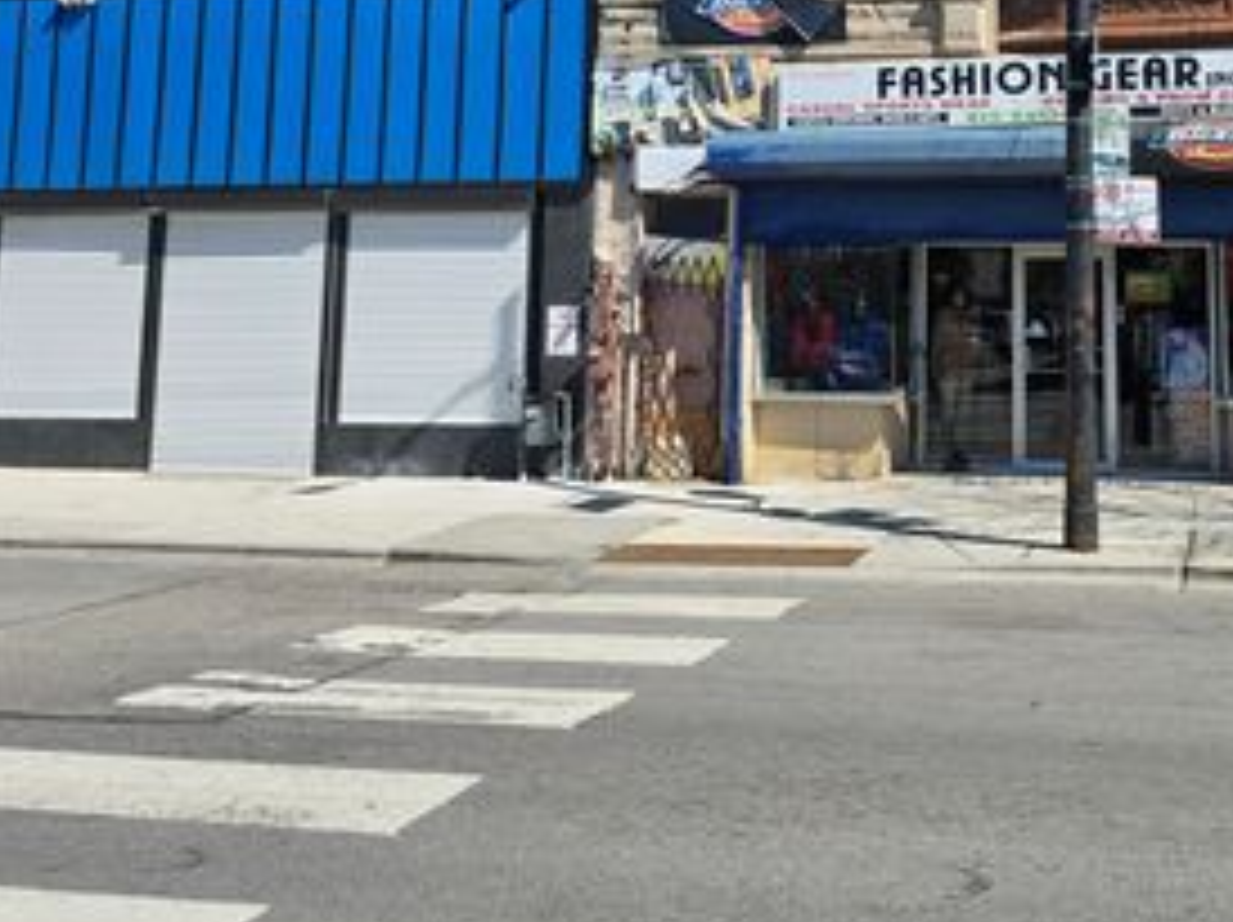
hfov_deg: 43.0
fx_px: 1495
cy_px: 106
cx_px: 968
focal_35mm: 42
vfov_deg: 32.7
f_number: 1.7
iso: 12
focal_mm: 6.3
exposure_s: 1/942
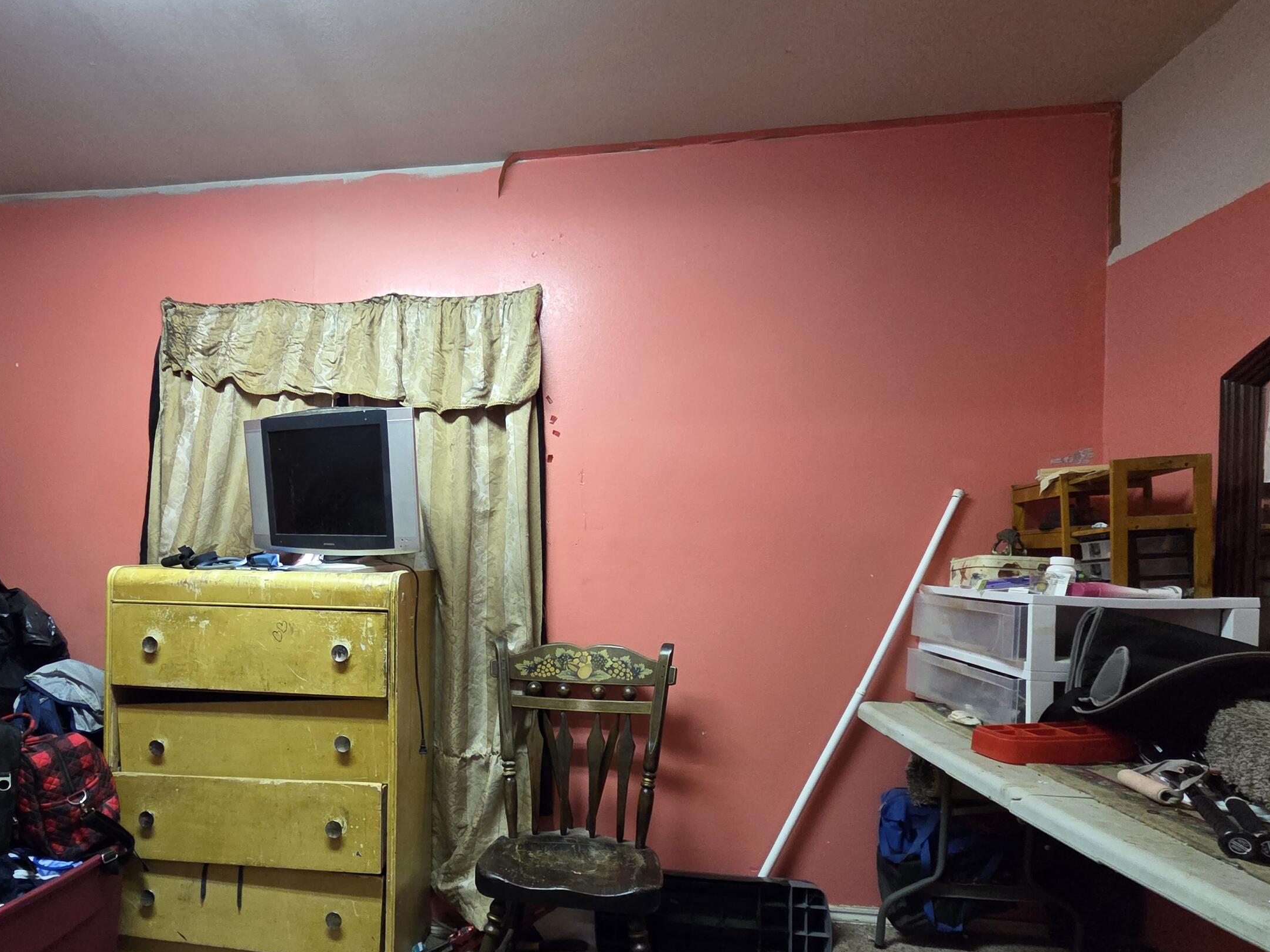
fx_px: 660
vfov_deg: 70.7
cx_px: 500
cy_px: 582
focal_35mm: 18
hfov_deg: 86.5
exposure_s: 1/60
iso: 1000
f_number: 2.2
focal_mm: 2.2
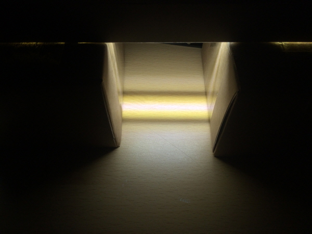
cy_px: 117
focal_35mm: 30
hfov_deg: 60.0
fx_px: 270
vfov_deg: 46.8
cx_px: 156
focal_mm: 4.12
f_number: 2.2
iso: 40
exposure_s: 1/1786
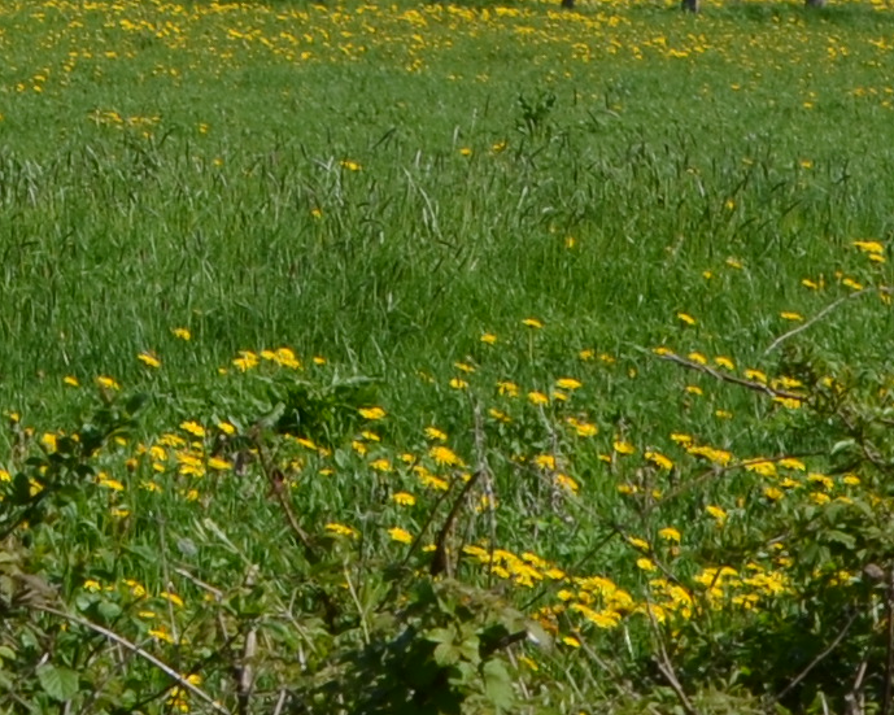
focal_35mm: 402
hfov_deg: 4.6
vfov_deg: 3.8
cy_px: -1237
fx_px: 10635
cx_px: -1932
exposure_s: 1/320
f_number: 9
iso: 100
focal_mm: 40
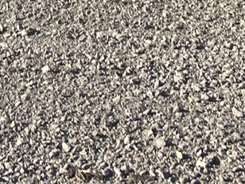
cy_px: -389
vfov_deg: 7.8
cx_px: 9
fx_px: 1147
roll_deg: -2.8
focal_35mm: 162
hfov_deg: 12.1
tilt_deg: +5.7
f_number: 1.5
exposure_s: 1/4115
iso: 50
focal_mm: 5.7
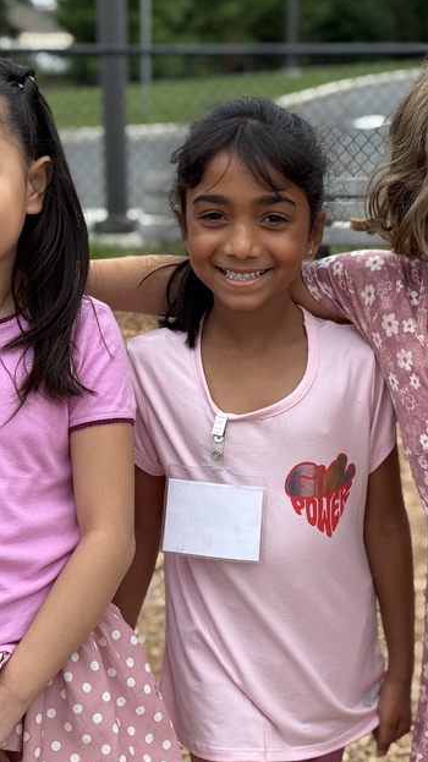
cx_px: 273
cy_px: 427
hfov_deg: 14.0
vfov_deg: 24.7
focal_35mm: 86
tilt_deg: -12.0
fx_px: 1737
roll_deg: +0.0
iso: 64
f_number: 1.78
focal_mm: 6.76
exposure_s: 1/1637
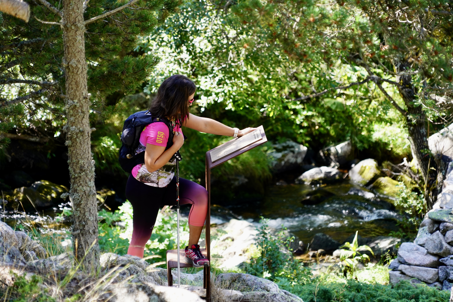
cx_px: 226
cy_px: 151
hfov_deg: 11.7
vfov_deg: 7.8
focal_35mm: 175
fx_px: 2202
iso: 1000
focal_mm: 175
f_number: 6.3
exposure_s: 1/200
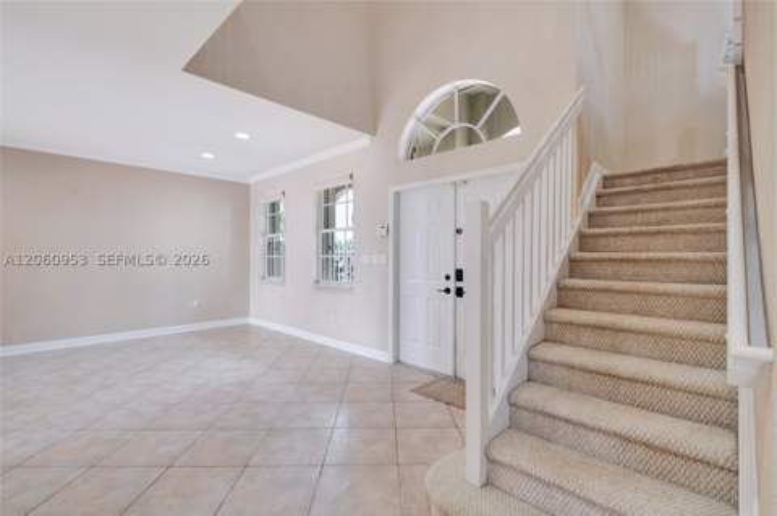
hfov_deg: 100.4
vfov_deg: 77.2
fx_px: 323
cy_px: 258
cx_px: 388
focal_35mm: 15
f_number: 8
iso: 640
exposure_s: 1/5
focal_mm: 10
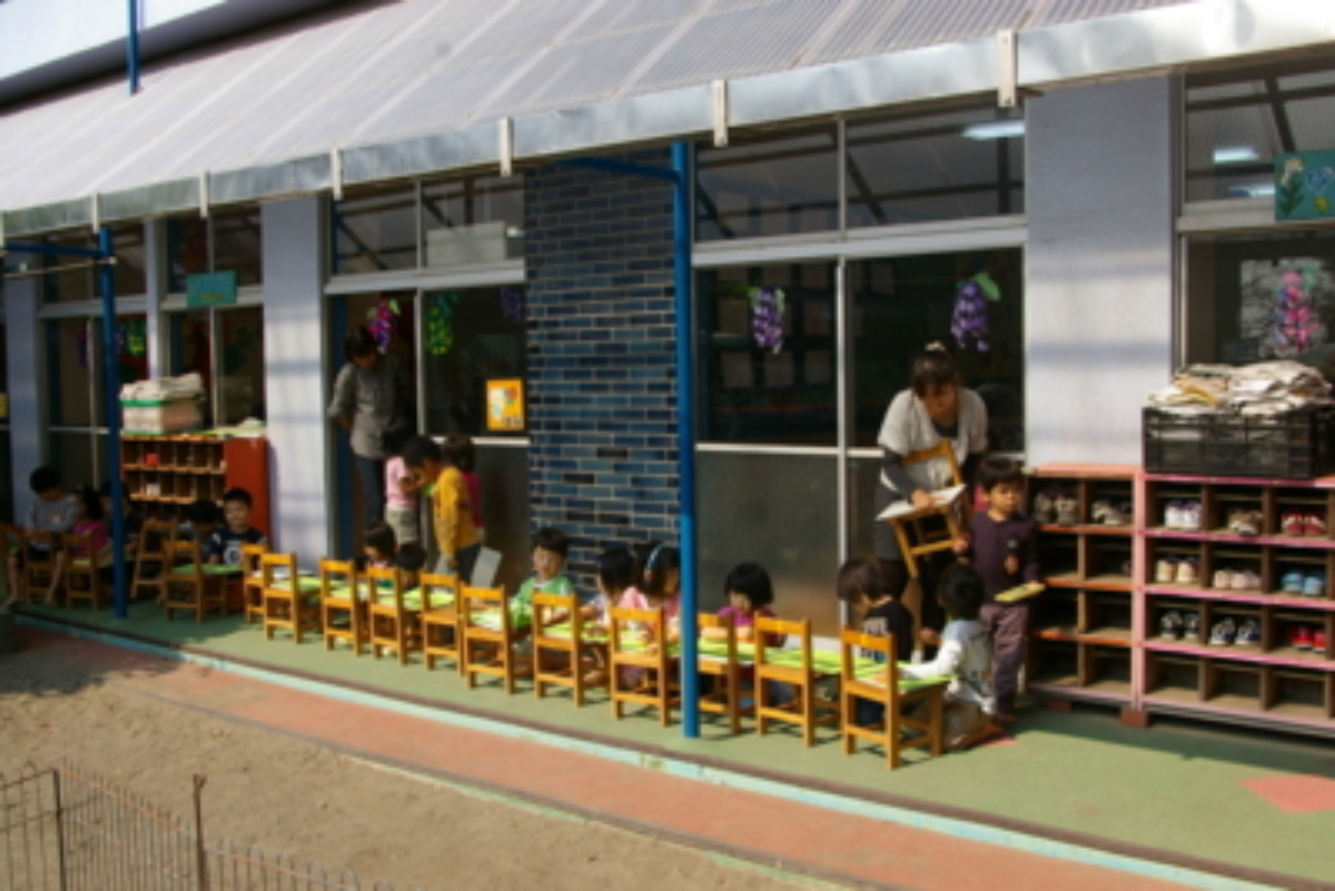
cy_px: 446
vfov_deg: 38.4
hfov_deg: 55.1
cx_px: 668
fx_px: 1280
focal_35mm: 34
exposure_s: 1/250
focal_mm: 23
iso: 200
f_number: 8
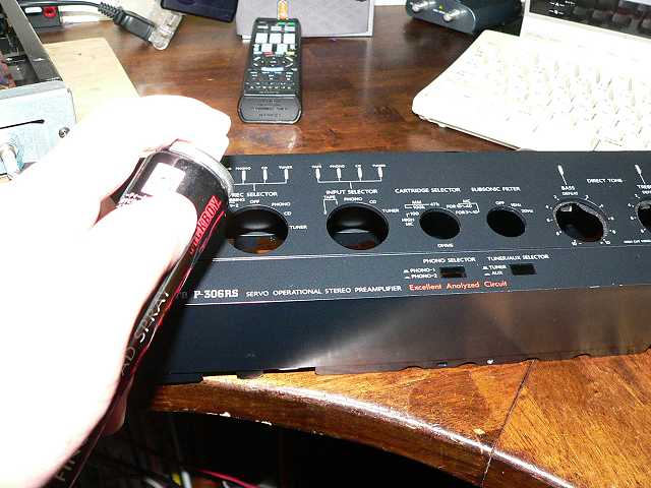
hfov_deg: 51.4
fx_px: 677
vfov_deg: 39.7
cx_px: 326
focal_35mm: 36
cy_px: 244
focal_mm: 6
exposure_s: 1/60
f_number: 2.8
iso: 400
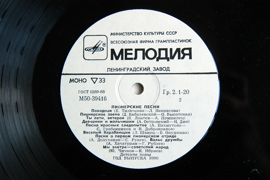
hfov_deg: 37.9
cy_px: 90
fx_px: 393
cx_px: 135
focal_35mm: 52
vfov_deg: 25.7
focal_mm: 35
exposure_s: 1/80
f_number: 4.5
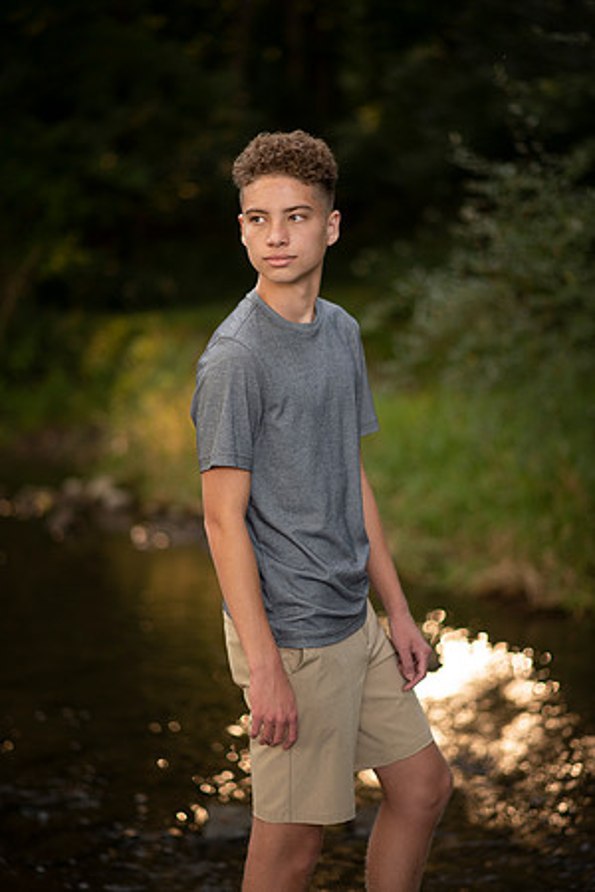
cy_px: 446
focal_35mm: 85
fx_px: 2107
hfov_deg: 16.1
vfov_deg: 23.9
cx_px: 298
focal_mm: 85
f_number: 1.8
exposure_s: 1/250
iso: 125
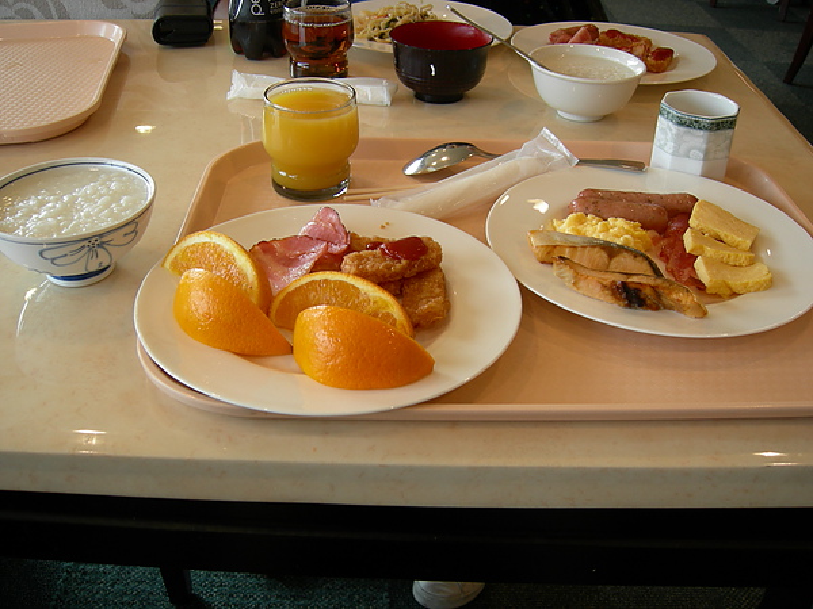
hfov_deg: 51.4
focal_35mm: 36
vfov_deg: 39.7
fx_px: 846
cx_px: 406
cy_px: 304
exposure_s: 1/53
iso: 64
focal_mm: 7.5
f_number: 3
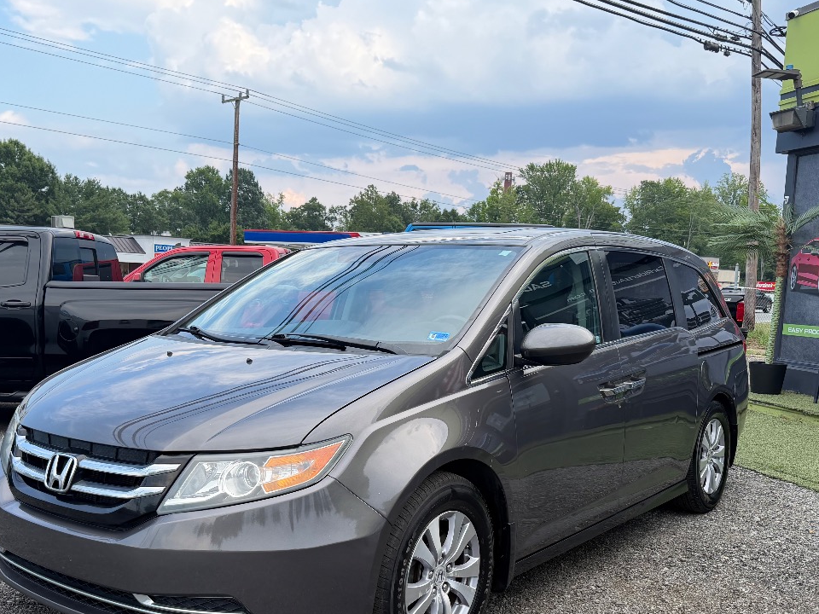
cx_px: 386
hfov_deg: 51.3
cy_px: 381
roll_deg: -1.3
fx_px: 852
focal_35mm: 36
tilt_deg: -6.8
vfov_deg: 39.4
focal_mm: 6.76
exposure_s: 1/654
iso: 100
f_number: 1.78
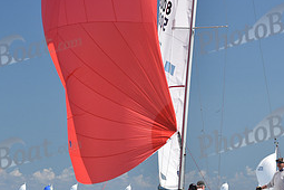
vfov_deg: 8.6
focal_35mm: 159
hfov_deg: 12.9
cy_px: 203
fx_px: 1254
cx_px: 140
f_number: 4
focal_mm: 70
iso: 250
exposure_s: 1/1250
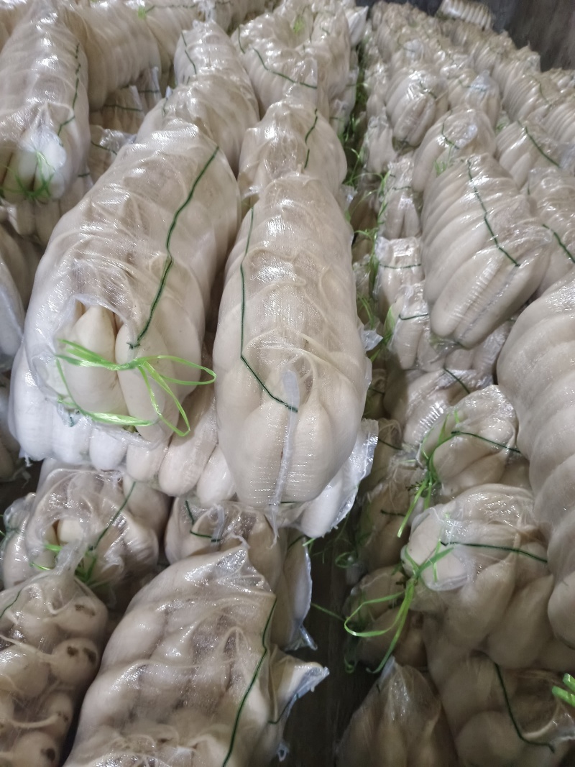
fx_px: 510
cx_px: 288
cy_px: 384
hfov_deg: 58.9
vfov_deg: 73.9
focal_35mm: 23
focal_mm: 5.59
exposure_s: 1/16.7
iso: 7698
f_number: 1.88
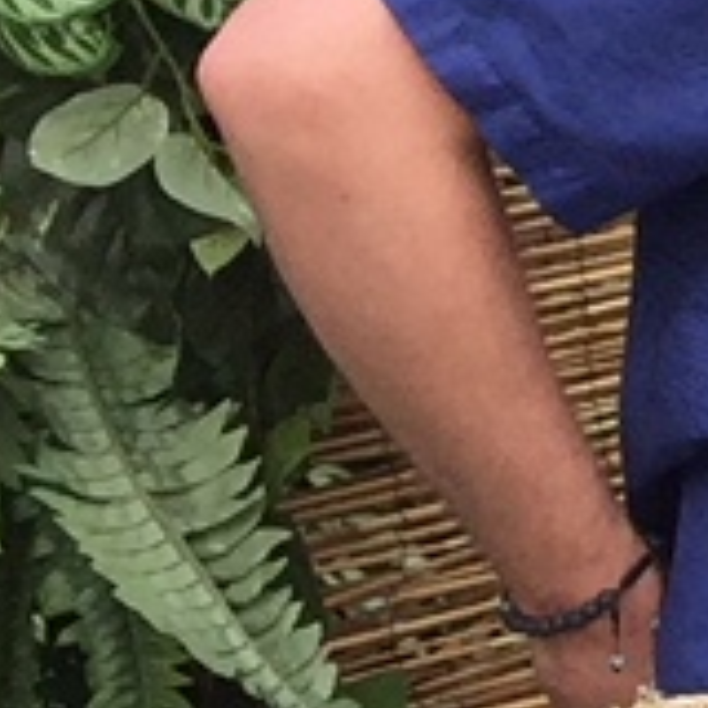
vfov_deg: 6.6
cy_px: -115
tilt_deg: -3.0
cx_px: 2872
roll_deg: +1.0
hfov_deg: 5.7
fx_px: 6063
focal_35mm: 262
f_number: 2.2
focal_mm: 4.15
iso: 32
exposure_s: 1/286
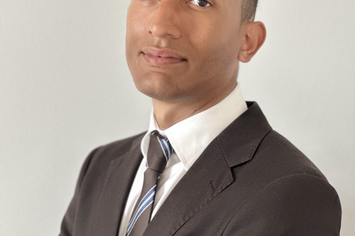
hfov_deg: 19.1
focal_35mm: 107
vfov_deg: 12.8
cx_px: 178
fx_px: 1055
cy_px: 71
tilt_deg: +0.0
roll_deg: -1.0
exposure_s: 1/73
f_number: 2.8
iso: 250
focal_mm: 9
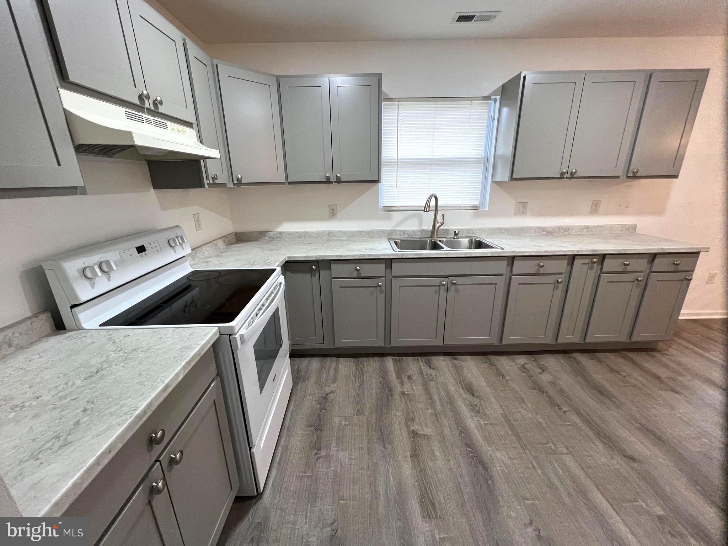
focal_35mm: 13
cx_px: 364
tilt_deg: -18.4
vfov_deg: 89.9
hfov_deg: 106.2
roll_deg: +1.5
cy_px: 273
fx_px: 273
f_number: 1.8
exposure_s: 1/60
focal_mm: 1.57
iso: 250
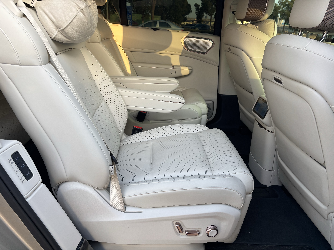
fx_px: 251
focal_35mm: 26
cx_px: 167
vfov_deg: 53.1
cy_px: 125
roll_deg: -4.4
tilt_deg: -22.6
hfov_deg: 67.3
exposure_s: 1/121
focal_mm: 5.96
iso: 32
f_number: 1.6
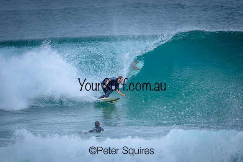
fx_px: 5401
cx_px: 122
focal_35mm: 800
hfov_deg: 2.6
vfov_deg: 1.7
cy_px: 81
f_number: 6.3
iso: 1600
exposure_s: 1/2000
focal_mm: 800
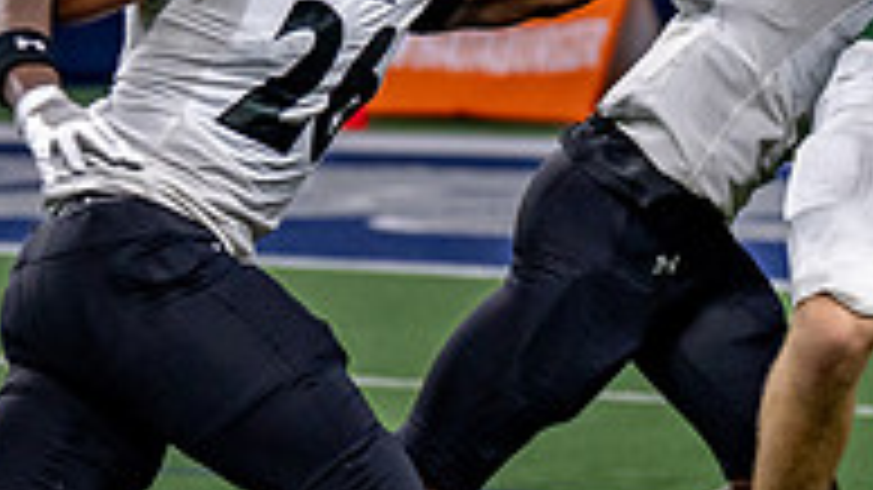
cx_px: 850
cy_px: 359
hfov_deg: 5.9
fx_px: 8424
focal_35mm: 364
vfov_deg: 3.3
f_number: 2.8
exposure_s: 1/1000
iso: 1600
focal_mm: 82
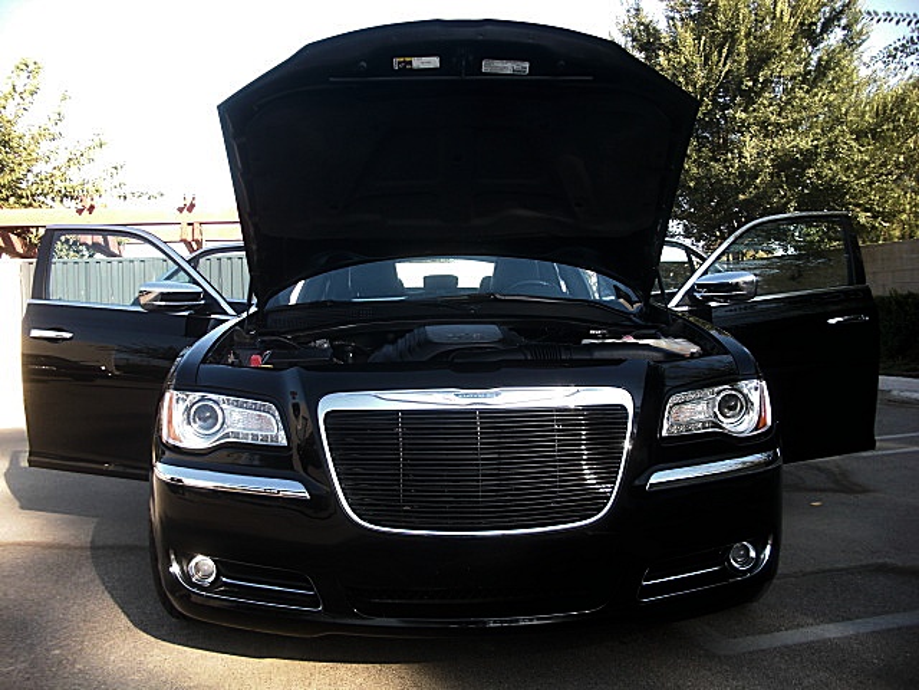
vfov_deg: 39.7
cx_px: 460
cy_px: 345
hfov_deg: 51.4
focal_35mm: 36
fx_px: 956
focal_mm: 6.3
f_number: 2.8
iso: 50
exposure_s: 1/125
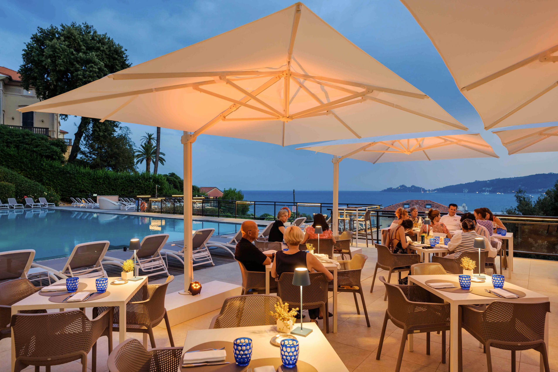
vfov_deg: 58.3
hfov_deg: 79.9
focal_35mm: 22
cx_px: 279
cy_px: 186
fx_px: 333
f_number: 4
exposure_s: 1/5
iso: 100
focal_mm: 21.5
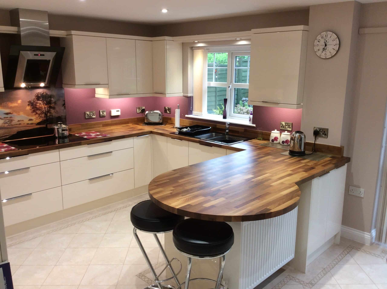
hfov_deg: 55.4
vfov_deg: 42.8
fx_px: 368
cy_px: 144
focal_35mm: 33
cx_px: 194
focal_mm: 3.3
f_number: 2.4
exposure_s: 1/25
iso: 50
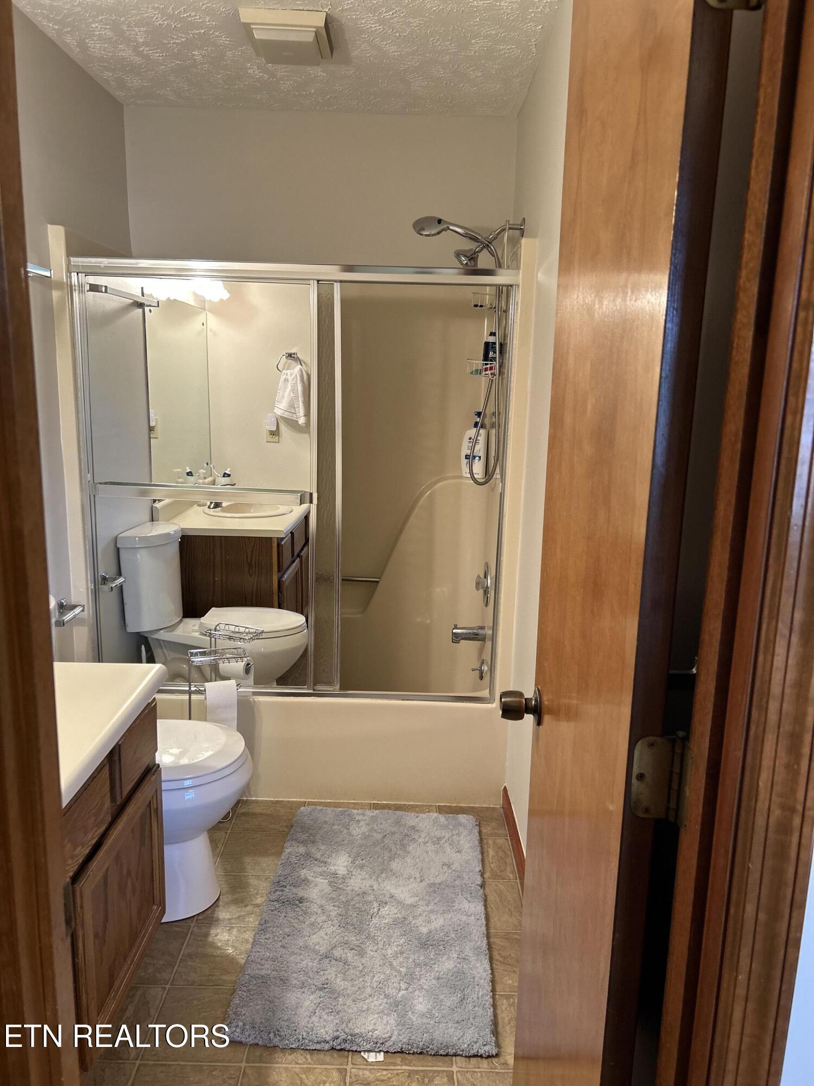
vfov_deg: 67.3
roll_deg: -1.4
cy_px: 543
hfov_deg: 53.1
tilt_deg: -12.0
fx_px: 815
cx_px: 407
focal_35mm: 26
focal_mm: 5.7
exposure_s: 1/60
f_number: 1.5
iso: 100
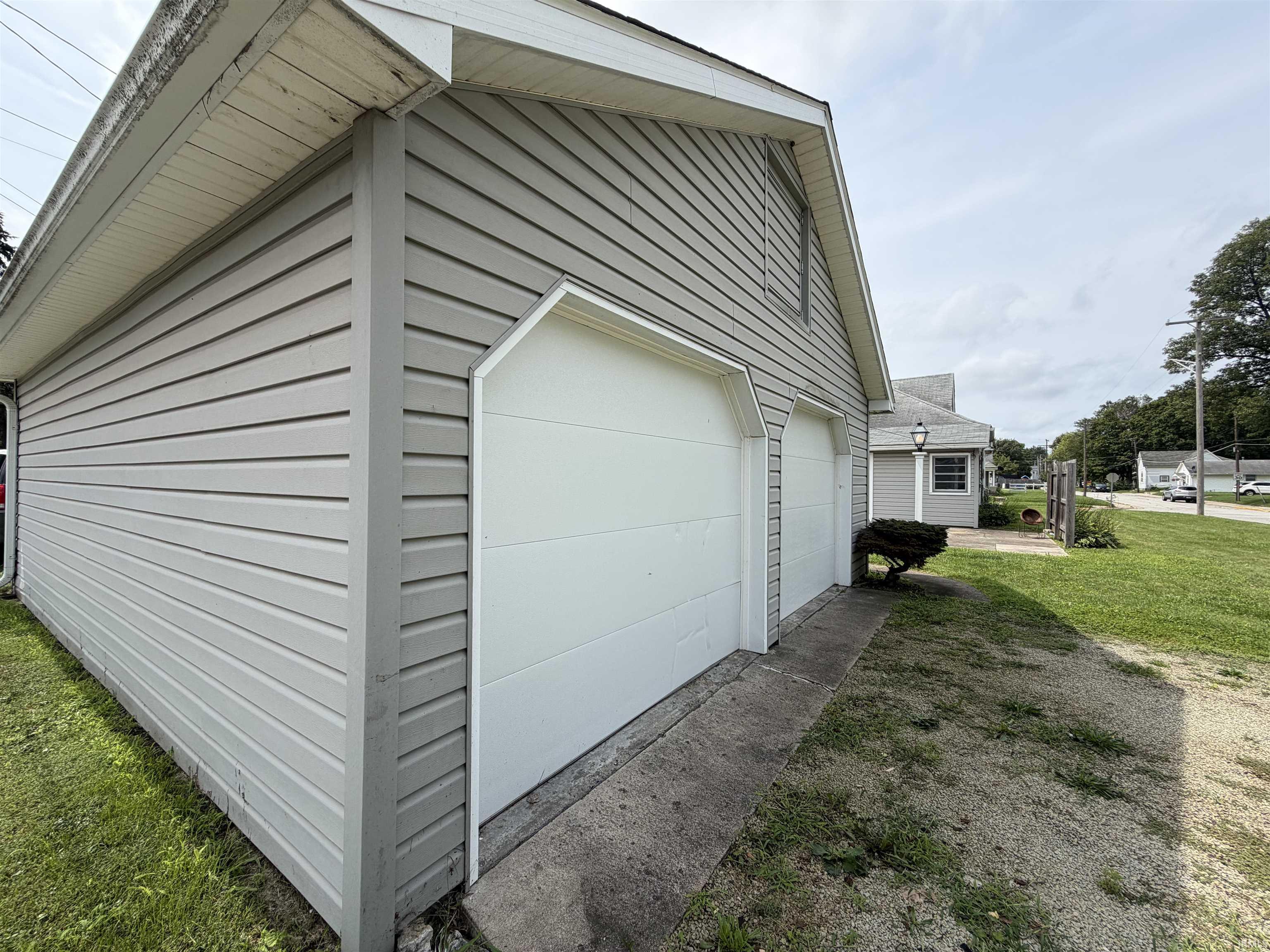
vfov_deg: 85.7
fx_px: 514
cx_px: 635
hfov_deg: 102.1
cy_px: 476
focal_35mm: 14
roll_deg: -0.3
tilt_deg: +0.8
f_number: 2.2
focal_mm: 2.22
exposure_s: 1/770
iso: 20
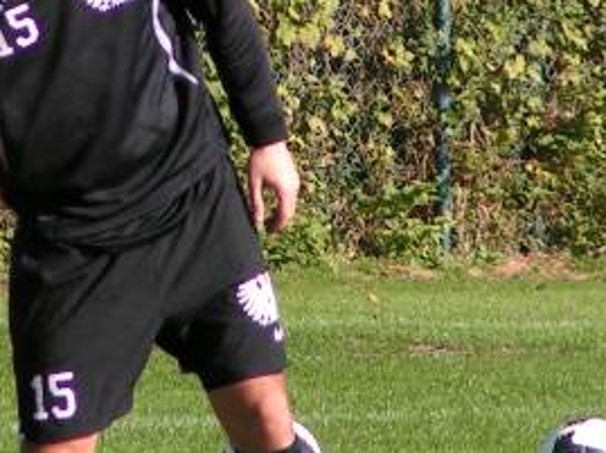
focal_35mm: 1132
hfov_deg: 1.8
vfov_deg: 1.3
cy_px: -52
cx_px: 178
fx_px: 19791
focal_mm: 58
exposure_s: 1/500
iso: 50
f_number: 3.5
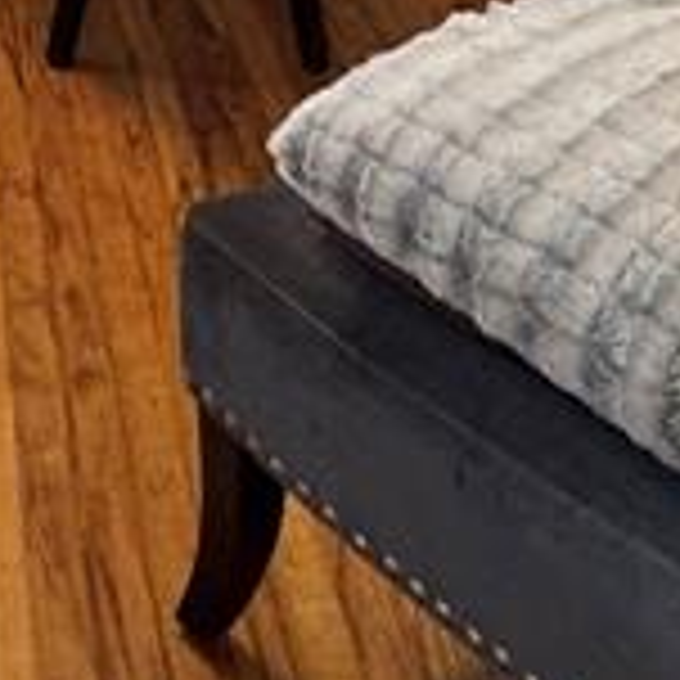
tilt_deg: -6.4
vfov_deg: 16.9
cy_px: -554
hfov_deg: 19.5
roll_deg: -0.8
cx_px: -131
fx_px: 1867
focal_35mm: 84
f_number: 2.2
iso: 400
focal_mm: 2.22
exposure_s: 1/60
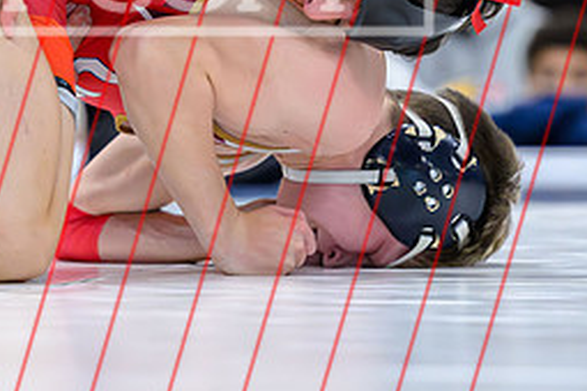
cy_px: 64
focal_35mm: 448
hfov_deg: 4.6
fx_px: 7304
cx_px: 200
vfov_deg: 3.1
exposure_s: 1/800
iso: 11400
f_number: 2.8
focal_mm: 145
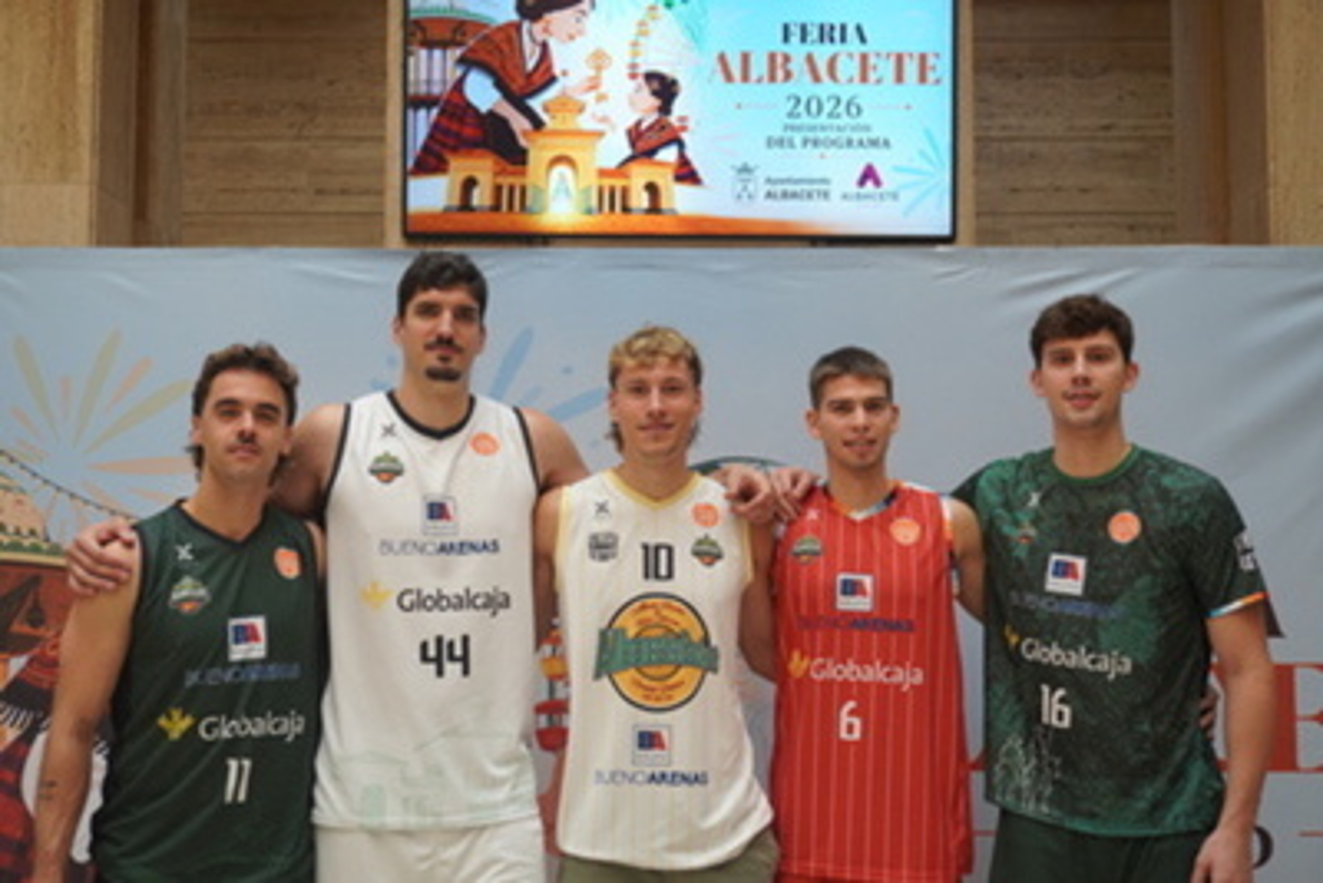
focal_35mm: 44
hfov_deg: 44.9
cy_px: 442
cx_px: 662
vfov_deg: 30.9
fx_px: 1599
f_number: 4.5
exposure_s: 1/160
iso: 1000
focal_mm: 29
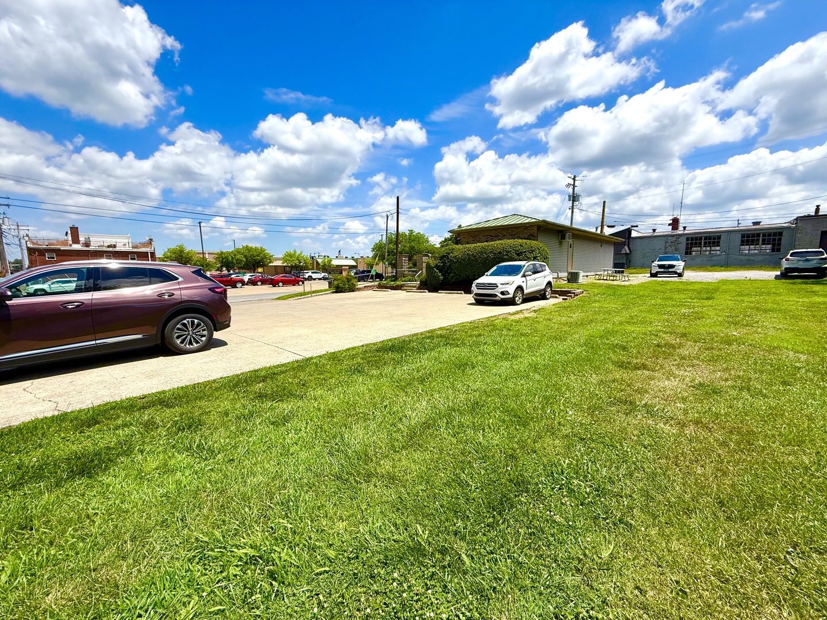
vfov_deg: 85.7
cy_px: 310
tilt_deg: -7.0
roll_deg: +0.5
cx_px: 414
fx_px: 334
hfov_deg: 102.1
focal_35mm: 14
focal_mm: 2.22
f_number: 2.2
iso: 50
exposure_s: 1/2841
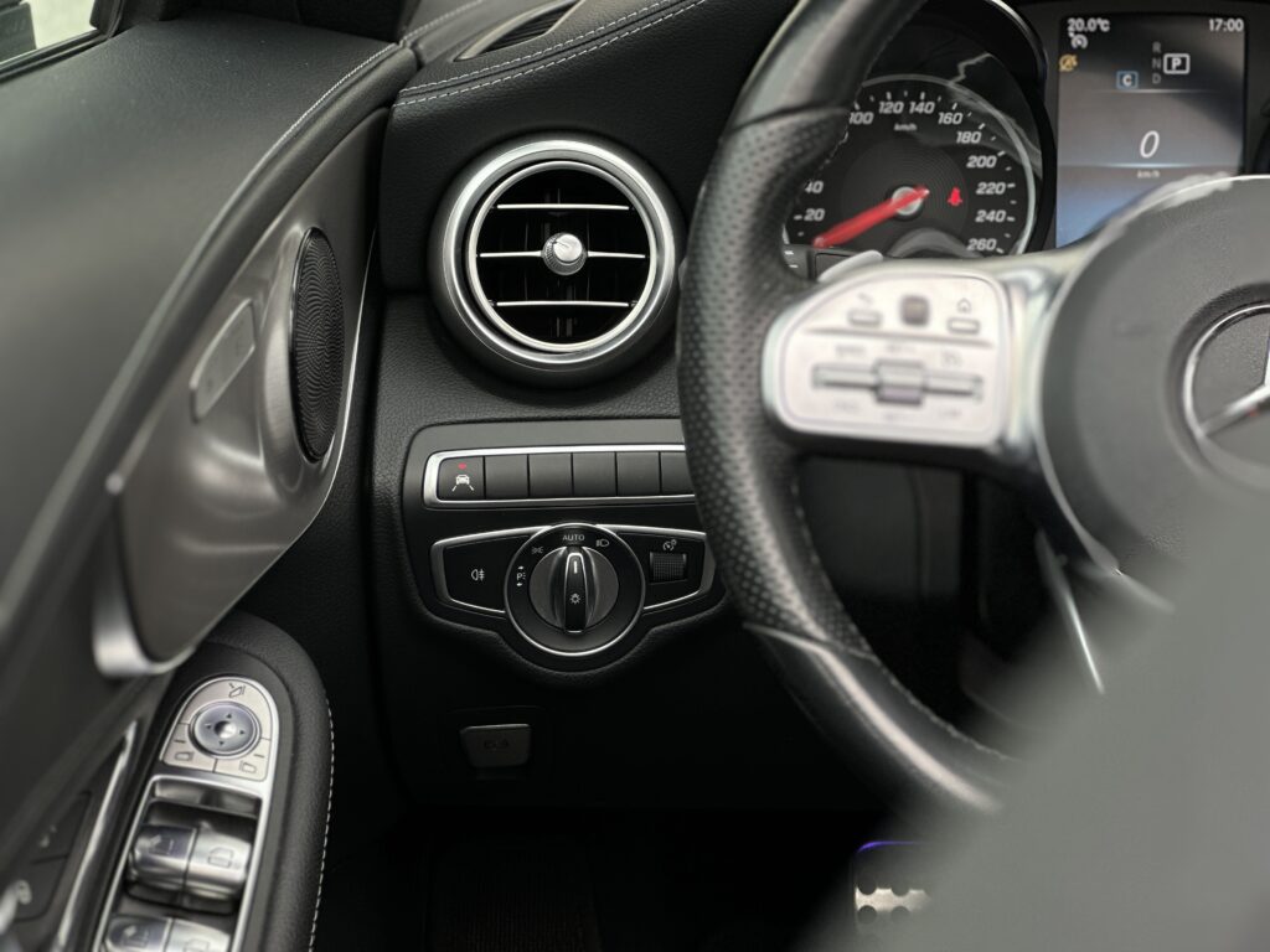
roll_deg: +0.0
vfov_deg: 19.1
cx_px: 635
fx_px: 2825
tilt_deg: -15.2
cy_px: 476
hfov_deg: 25.3
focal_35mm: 77
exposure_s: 1/121
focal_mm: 9
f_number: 2.8
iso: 80
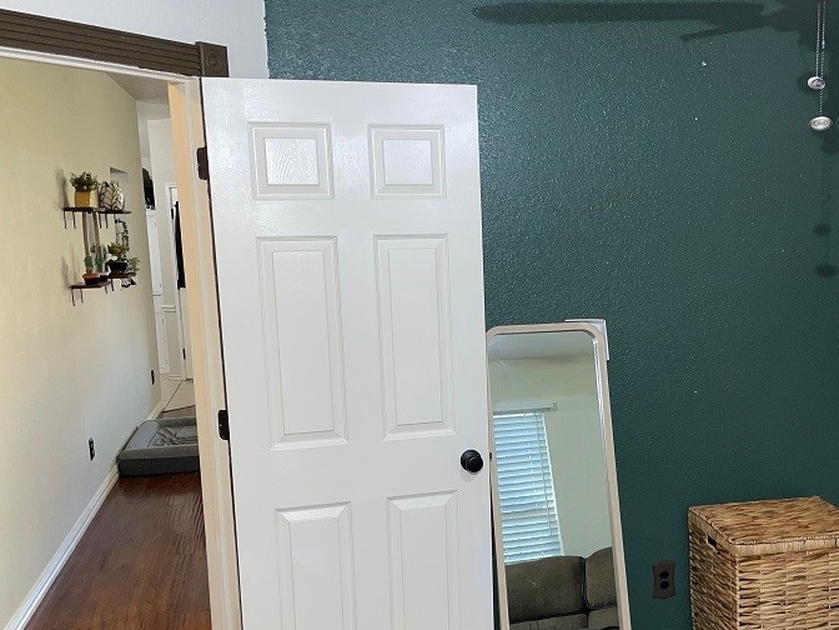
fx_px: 945
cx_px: 561
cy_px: 388
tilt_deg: -8.4
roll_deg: +1.3
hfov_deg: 47.1
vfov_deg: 36.6
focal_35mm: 39
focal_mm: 4.2
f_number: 1.6
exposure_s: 1/32
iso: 32
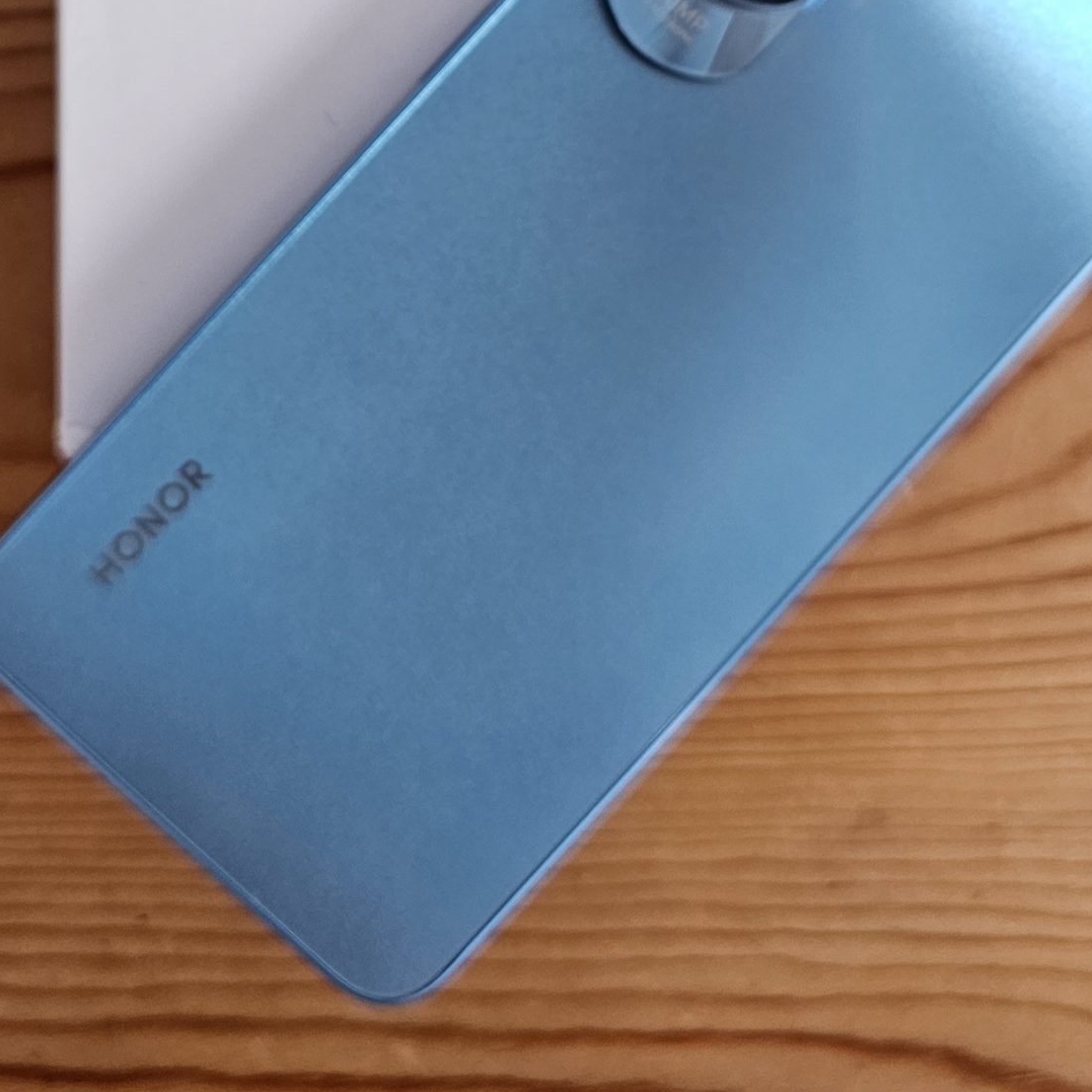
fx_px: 1677
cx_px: 444
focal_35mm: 47
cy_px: -75
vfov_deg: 32.3
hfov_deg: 35.9
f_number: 1.7
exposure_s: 1/100
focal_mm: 6.3
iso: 200
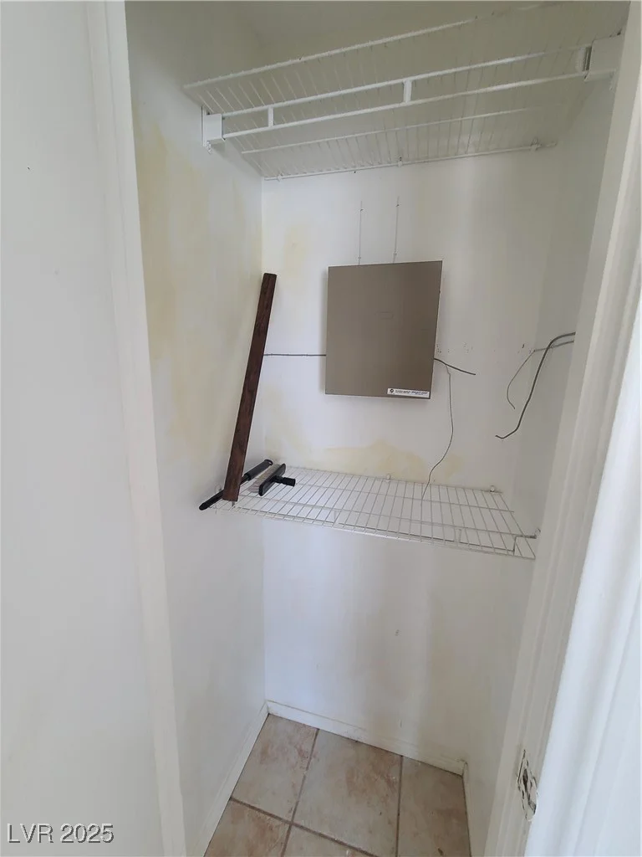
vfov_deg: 106.2
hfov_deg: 89.9
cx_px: 321
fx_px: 321
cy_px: 428
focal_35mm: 13
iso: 125
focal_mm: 2.2
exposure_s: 1/60
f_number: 2.2
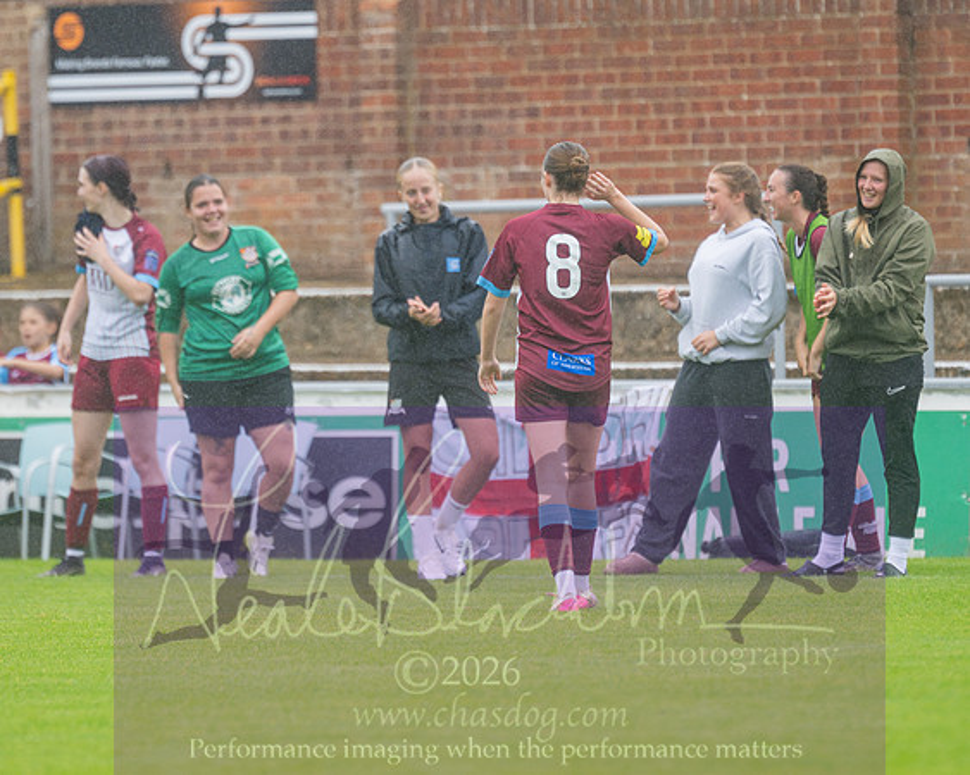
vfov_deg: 2.6
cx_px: 429
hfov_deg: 3.2
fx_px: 17239
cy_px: 388
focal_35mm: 601
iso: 450
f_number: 2.8
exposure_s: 1/1600
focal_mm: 300
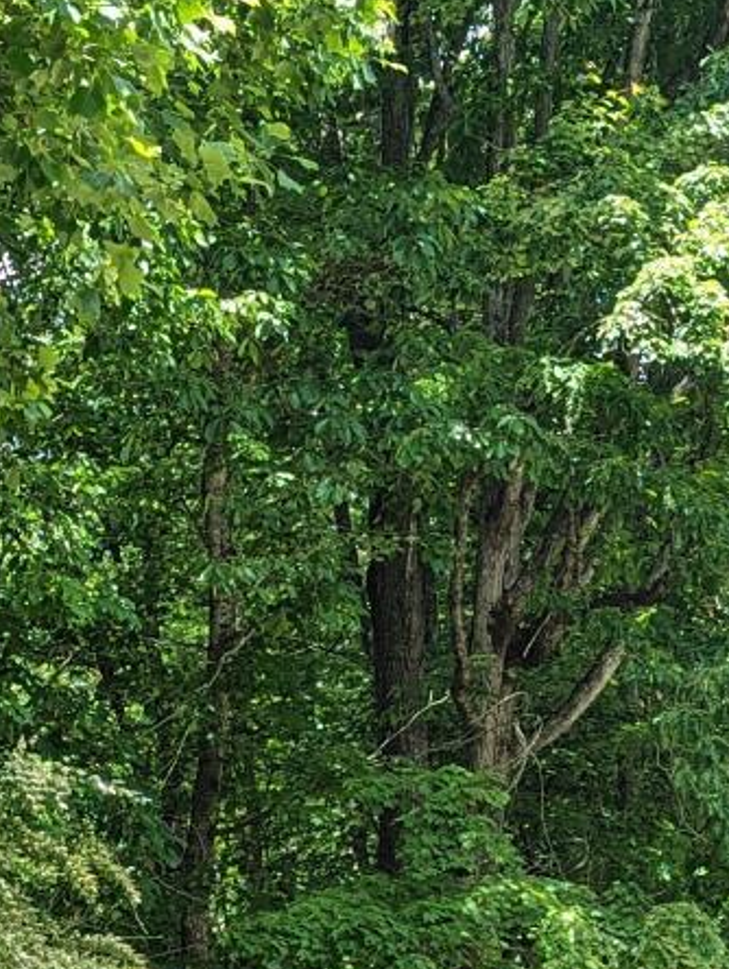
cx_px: -302
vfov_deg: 17.7
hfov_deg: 13.1
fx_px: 3027
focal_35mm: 108
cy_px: 984
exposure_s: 1/238
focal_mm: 6.81
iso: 48
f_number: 1.85
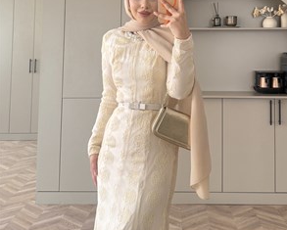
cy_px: 112
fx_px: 281
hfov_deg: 54.2
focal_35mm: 33
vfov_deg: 44.6
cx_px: 148
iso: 125
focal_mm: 6.76
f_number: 1.78
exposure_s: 1/121
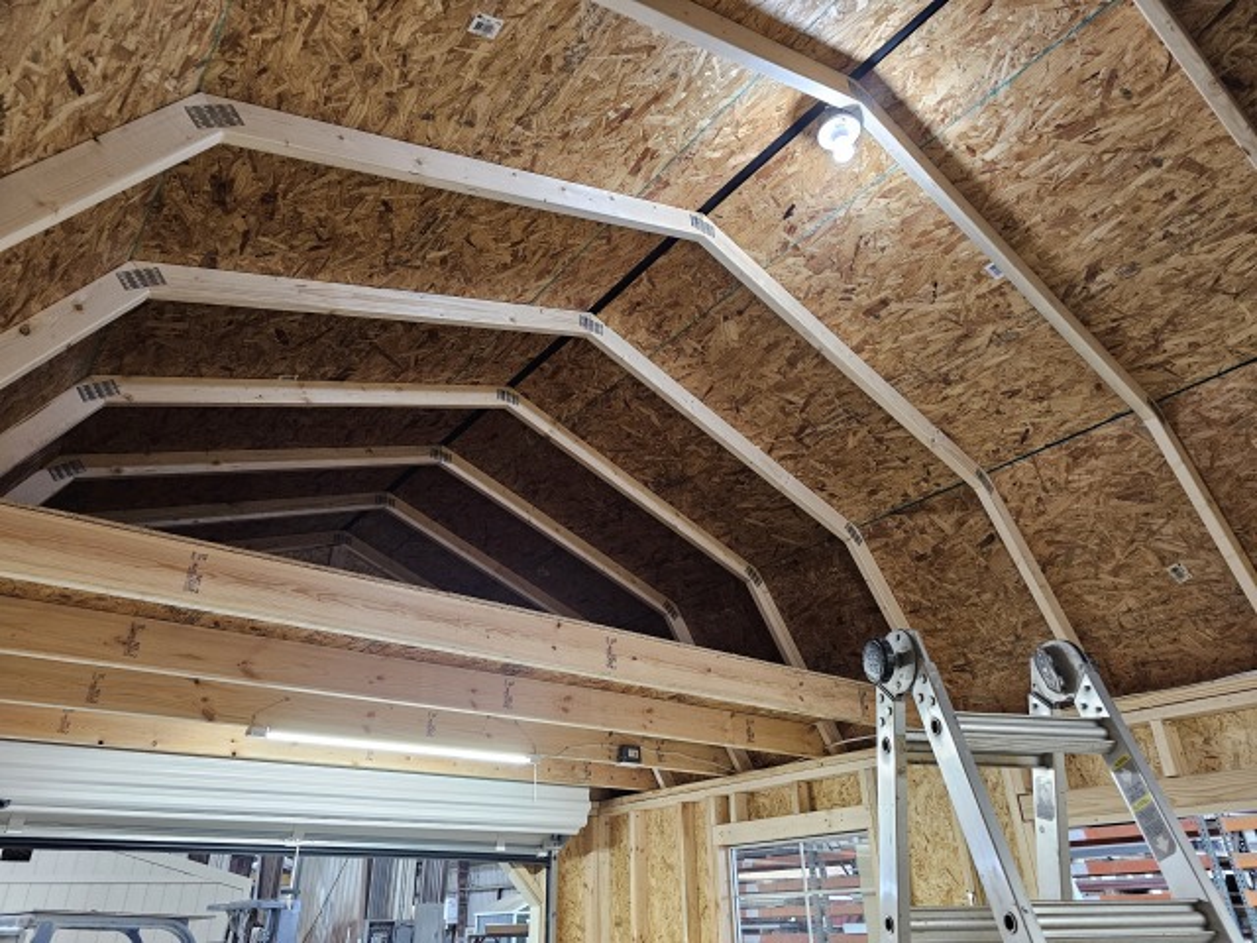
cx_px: 628
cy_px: 472
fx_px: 835
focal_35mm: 23
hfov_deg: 73.9
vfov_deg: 58.9
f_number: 1.7
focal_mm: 6.3
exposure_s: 1/60
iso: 640
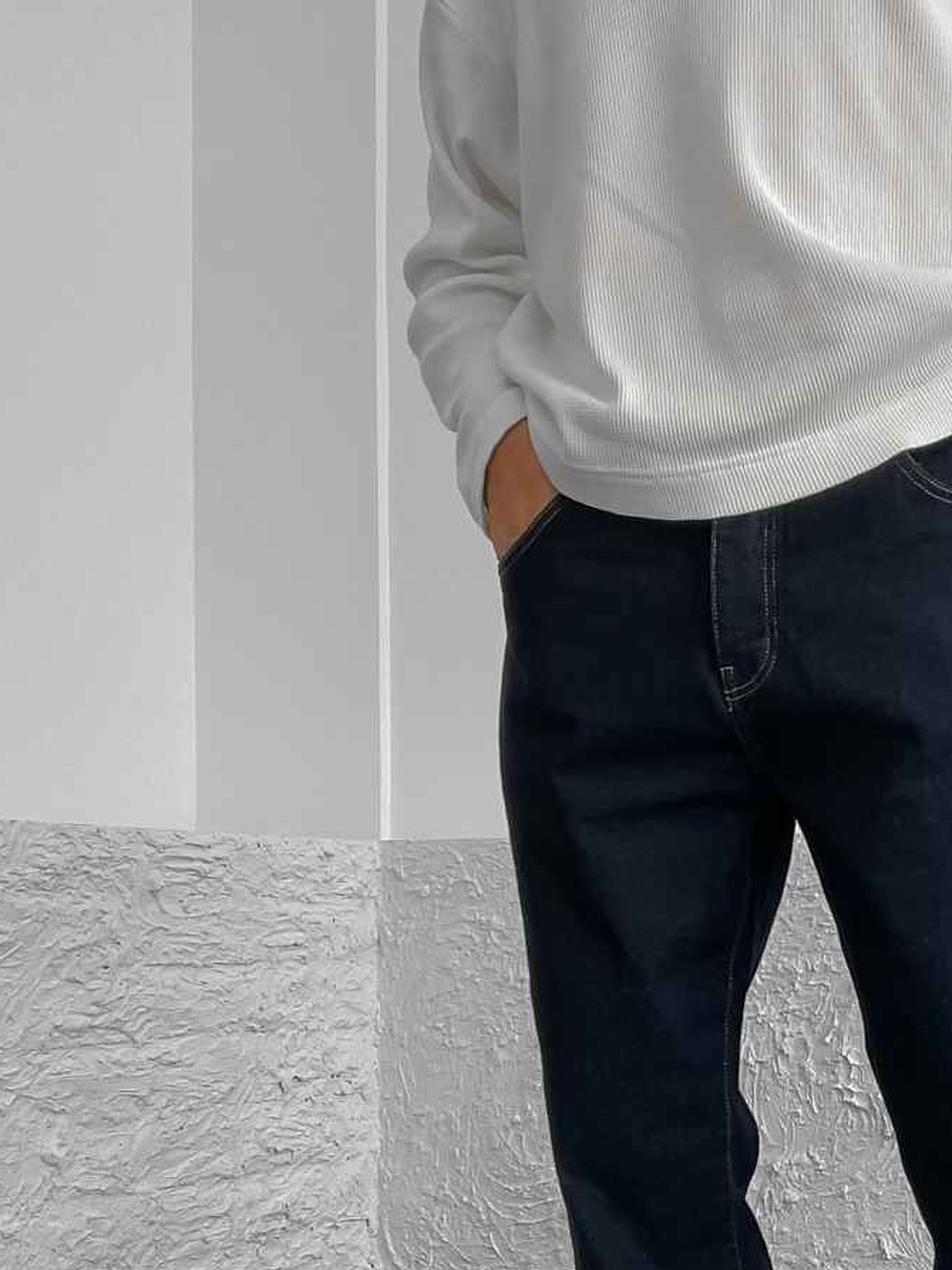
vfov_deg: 35.7
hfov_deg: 27.2
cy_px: 1002
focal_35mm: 52
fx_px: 1907
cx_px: 825
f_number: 1.8
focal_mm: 3
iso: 64
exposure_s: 1/100
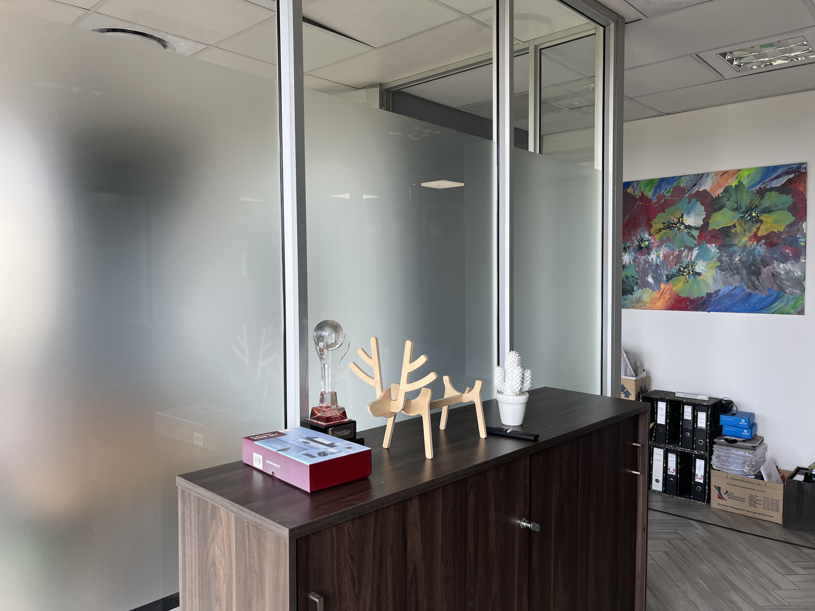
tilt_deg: -2.1
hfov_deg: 67.3
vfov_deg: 53.1
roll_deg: -1.8
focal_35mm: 26
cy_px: 306
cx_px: 408
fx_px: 612
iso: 50
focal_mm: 5.1
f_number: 1.6
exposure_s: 1/352
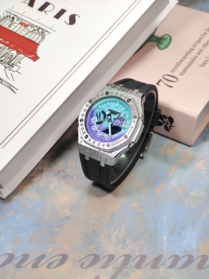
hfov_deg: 29.1
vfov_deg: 38.2
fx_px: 403
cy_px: 140
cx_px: 104
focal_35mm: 50
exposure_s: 1/100
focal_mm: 7.55
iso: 50
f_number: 2.08
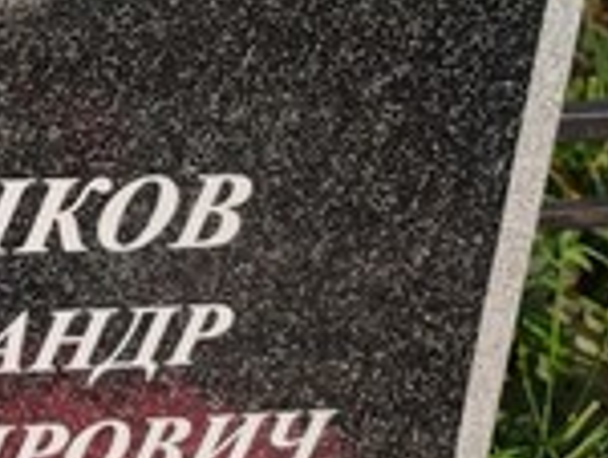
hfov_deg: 14.1
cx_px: -227
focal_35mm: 133
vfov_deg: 10.6
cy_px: -324
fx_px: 2340
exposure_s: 1/700
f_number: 1.9
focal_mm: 6.04
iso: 50
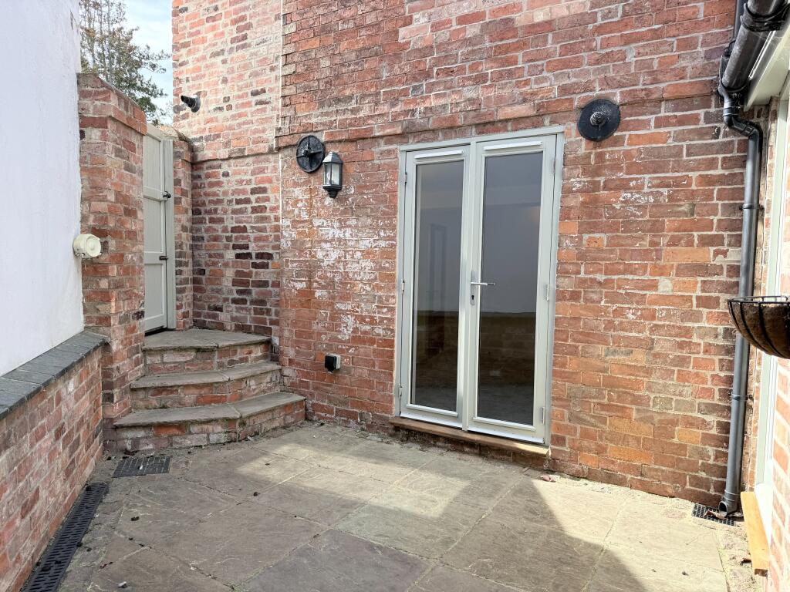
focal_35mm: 24
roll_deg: -0.9
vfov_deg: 56.8
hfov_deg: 71.6
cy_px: 296
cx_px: 395
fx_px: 548
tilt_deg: -4.0
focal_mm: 6.76
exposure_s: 1/750
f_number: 1.78
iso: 80
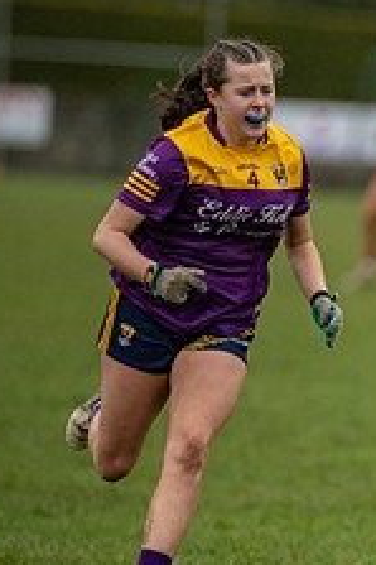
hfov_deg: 1.8
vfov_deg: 2.7
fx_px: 12207
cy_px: 380
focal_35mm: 778
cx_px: 656
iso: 800
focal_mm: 300
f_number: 2.8
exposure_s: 1/640
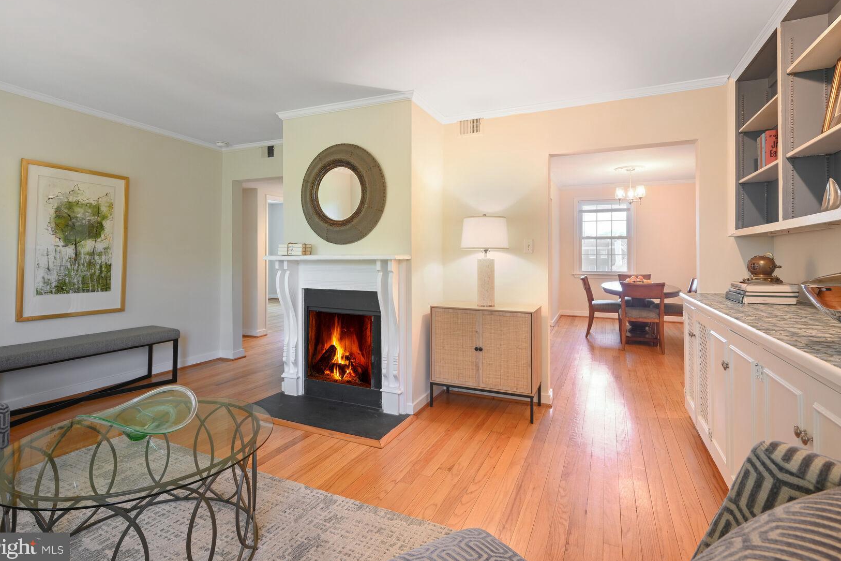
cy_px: 266
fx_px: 397
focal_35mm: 17
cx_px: 420
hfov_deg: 93.3
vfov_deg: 70.4
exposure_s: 1/2.5
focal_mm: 16
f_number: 9
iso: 200
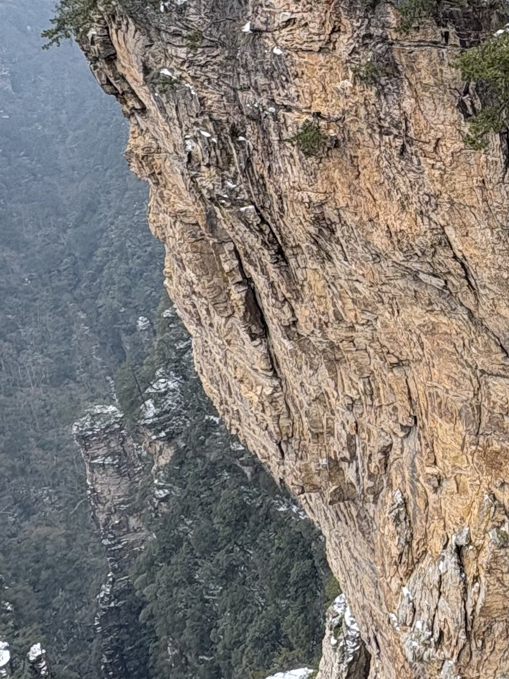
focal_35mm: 49
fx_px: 961
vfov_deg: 38.5
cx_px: 590
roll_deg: +1.2
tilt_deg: -22.9
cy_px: 233
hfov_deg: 26.7
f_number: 2.2
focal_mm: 2.22
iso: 40
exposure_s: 1/276
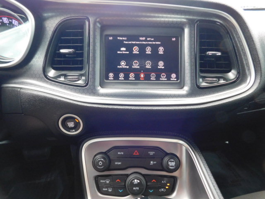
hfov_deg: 73.9
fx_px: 176
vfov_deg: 58.9
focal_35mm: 23
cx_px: 132
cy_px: 100
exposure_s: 1/30
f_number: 3
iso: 360
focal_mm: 4
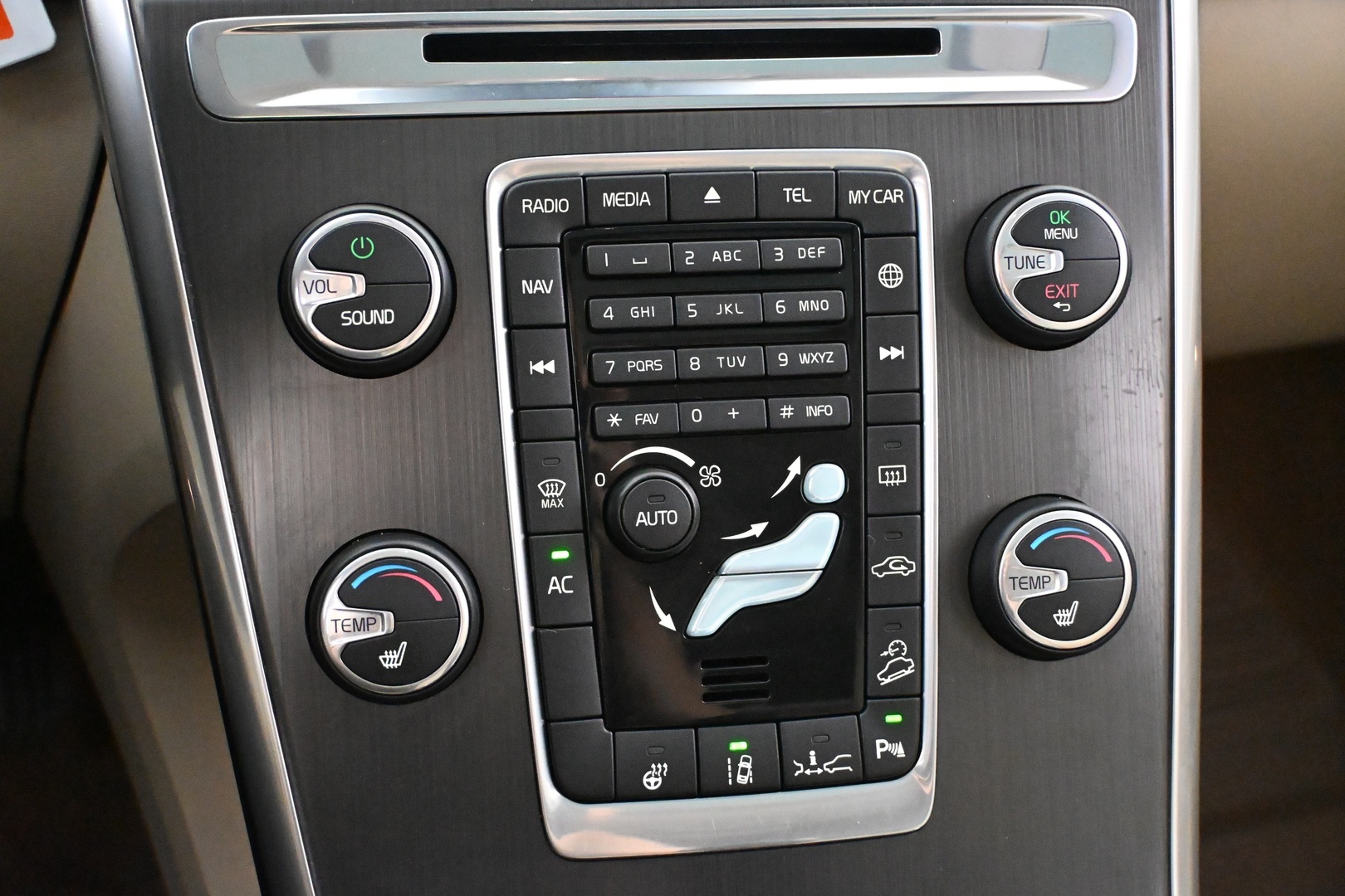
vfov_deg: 29.4
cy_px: 448
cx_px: 672
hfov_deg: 43.0
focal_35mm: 46
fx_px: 1709
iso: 12800
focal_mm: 30.5
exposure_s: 1/50
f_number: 4.8
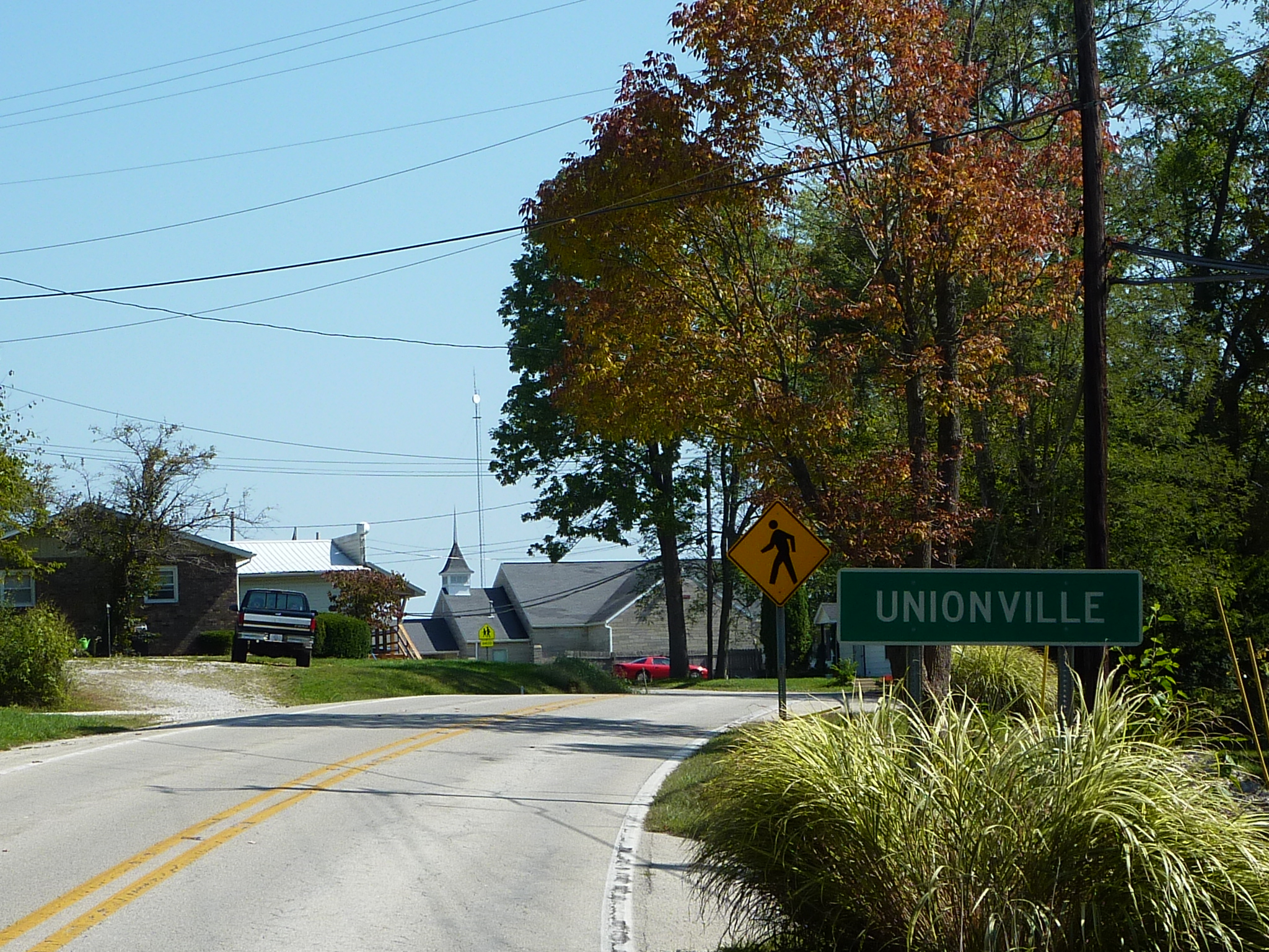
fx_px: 3886
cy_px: 476
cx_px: 634
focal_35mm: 106
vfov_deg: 14.0
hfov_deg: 18.5
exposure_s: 1/500
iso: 80
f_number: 4.5
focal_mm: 9.7
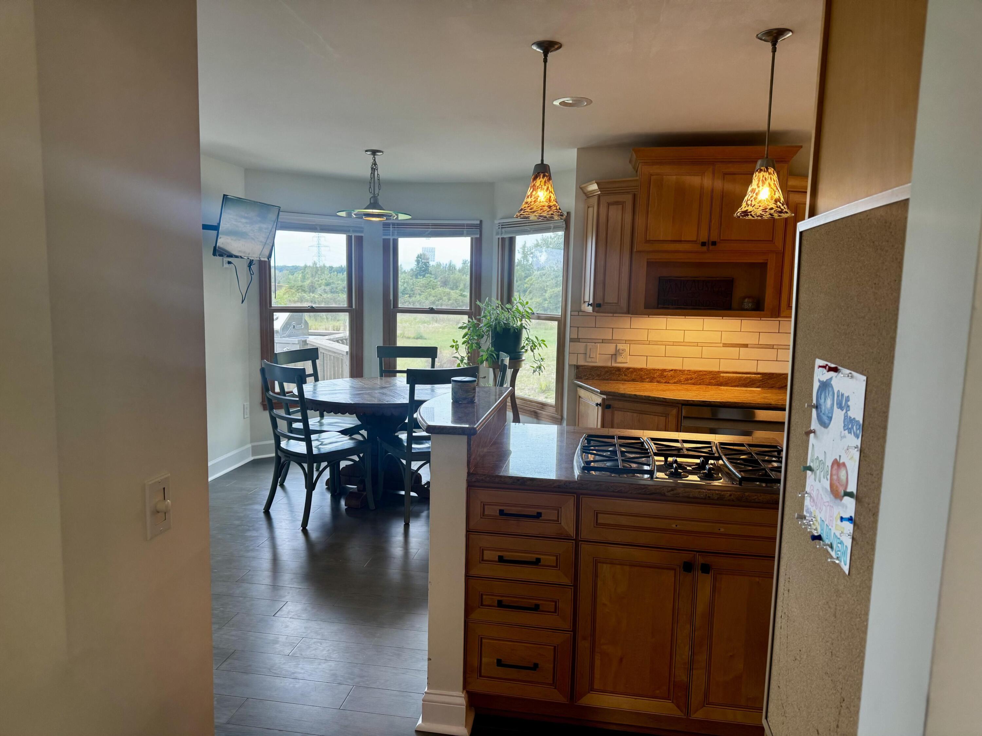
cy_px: 368
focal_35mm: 24
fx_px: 681
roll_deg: -0.9
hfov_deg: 71.6
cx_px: 491
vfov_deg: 56.8
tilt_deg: -7.6
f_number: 1.78
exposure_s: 1/120
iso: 100
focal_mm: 6.76
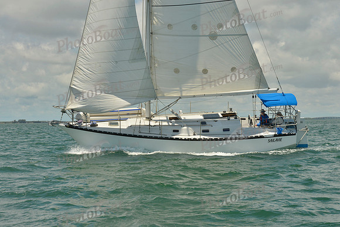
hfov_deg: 28.8
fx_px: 661
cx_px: 170
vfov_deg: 19.5
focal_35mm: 70
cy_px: 114
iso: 280
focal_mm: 70
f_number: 13
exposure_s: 1/800
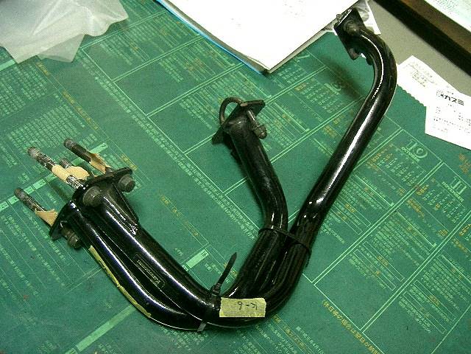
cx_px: 236
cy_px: 177
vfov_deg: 36.8
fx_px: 531
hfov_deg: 47.9
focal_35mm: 39
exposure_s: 1/8
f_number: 2.8
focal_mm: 8
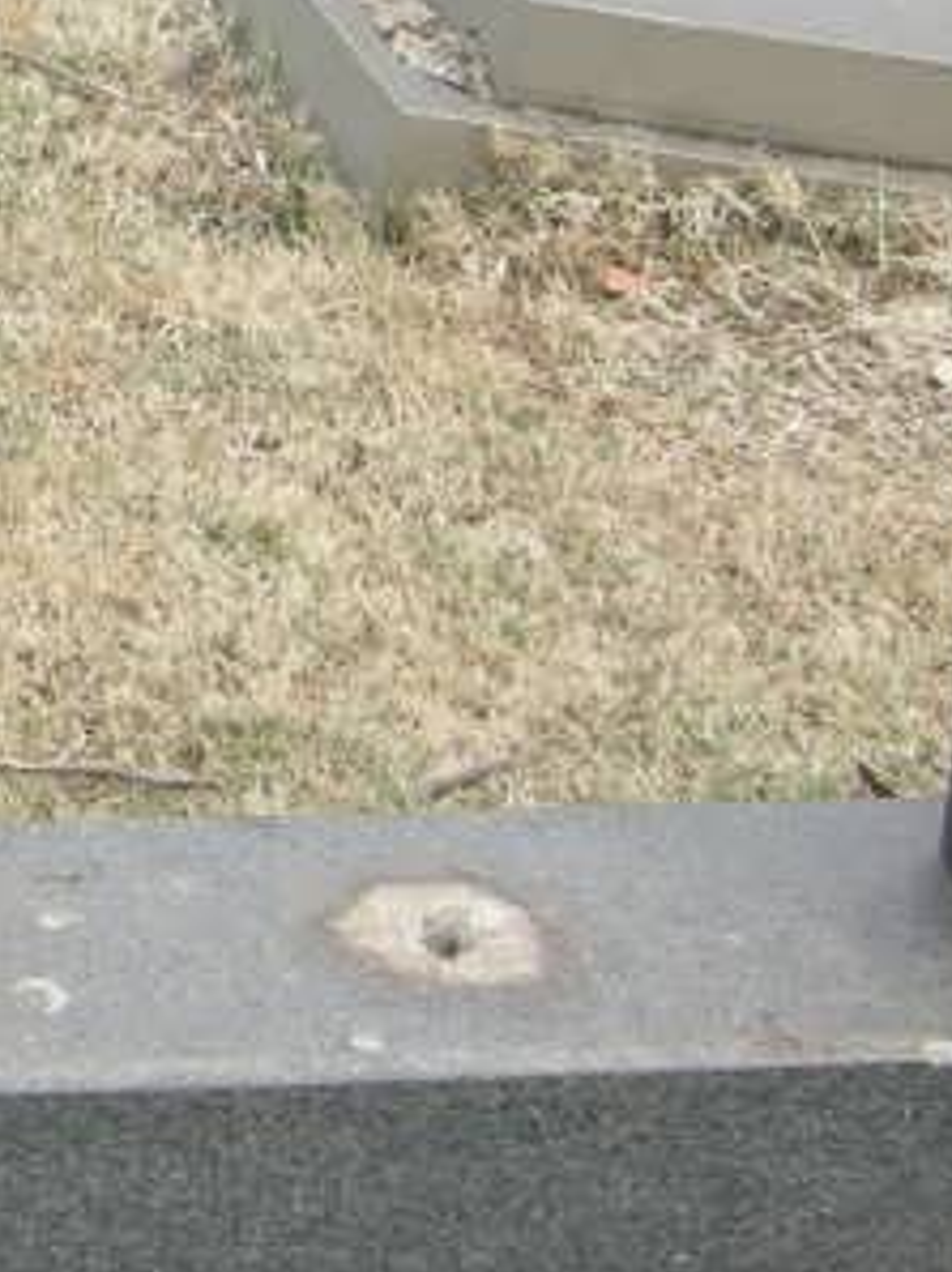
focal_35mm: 145
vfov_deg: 13.4
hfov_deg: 9.8
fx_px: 5325
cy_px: -9
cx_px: -666
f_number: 3.8
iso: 64
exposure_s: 1/133
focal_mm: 7.5
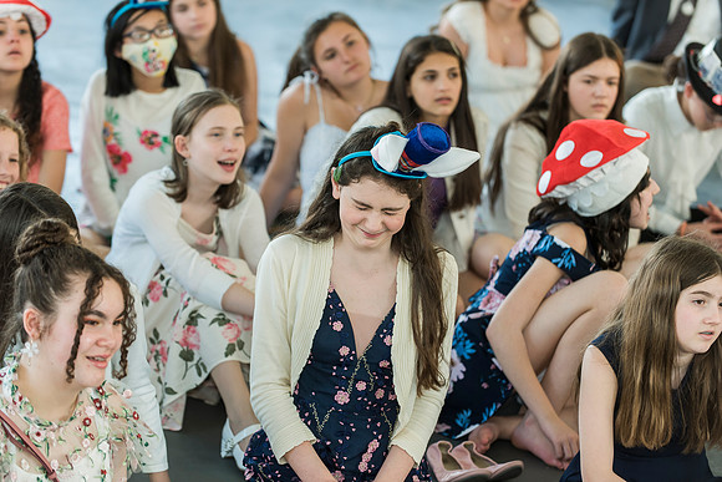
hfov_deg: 17.1
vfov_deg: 11.4
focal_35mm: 120
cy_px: 241
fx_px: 2407
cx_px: 361
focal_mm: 120
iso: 640
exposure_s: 1/160
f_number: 4
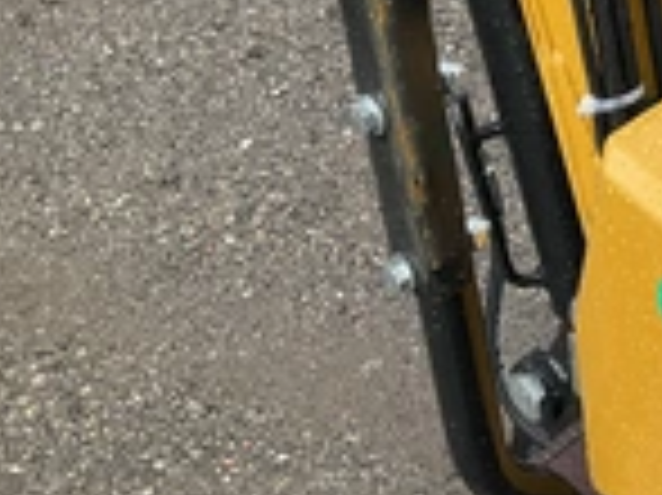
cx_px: 829
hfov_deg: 22.5
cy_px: -36
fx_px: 1510
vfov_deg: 18.0
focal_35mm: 79
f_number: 1.8
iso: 25
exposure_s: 1/422
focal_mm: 3
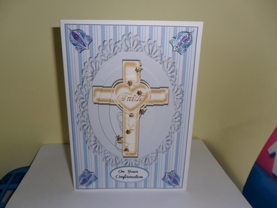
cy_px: 104
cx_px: 138
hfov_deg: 65.4
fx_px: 216
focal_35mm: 27
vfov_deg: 51.3
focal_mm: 4.9
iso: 100
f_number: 8.9
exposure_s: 1/45
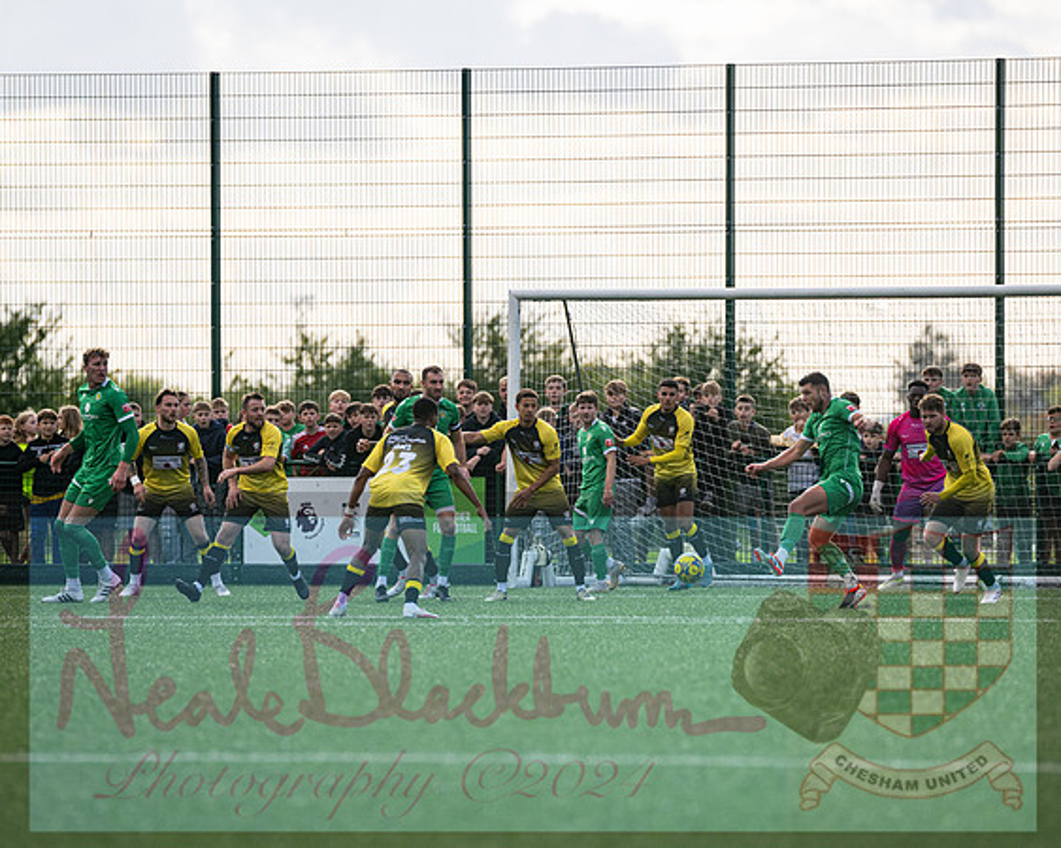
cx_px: 522
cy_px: 425
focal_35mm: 372
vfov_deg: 4.2
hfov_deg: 5.2
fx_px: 11665
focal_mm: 300
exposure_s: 1/4000
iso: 400
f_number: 4
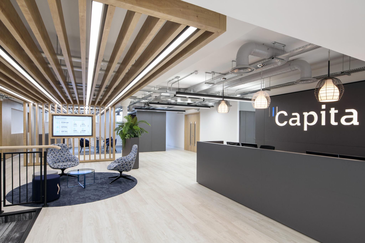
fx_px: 193
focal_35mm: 19
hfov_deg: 86.9
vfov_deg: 64.5
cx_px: 182
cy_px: 122
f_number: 13
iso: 160
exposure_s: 1/2
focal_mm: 19
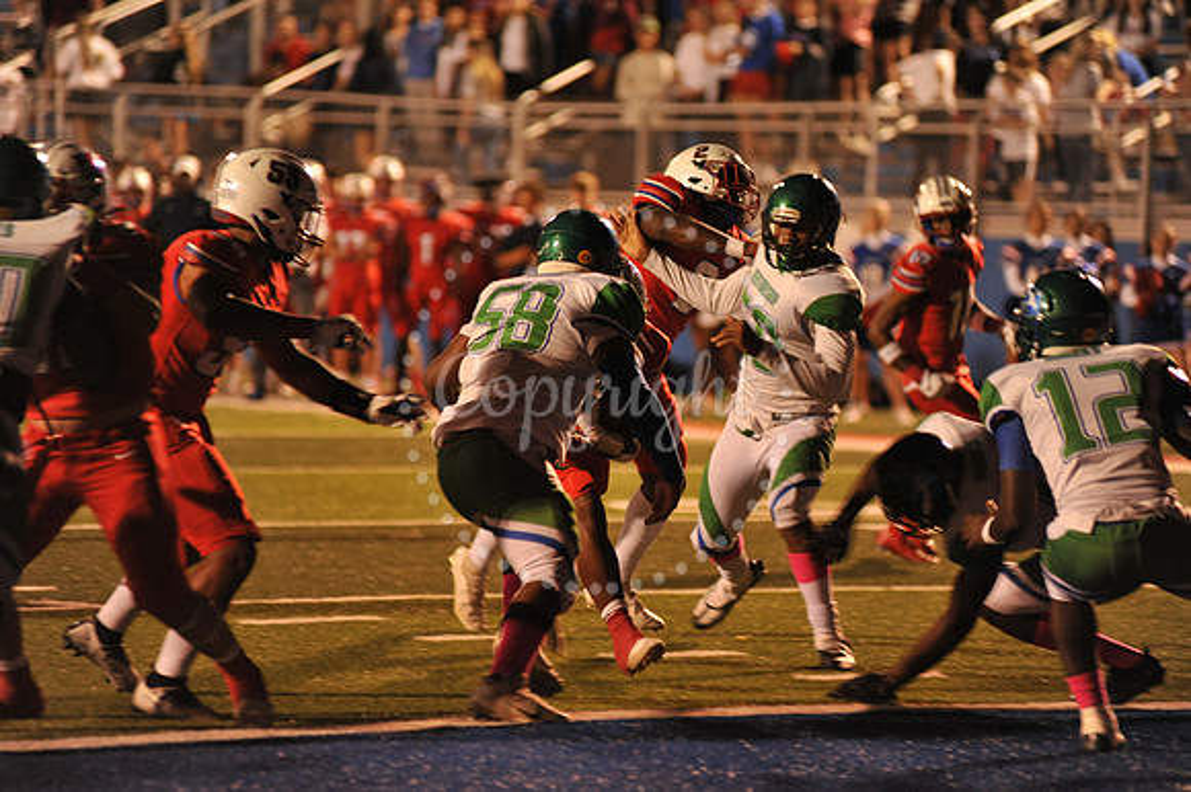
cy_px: 396
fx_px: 6613
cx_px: 596
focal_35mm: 200
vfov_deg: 6.9
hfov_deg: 10.3
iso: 2000
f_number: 2.8
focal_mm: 200
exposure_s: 1/200
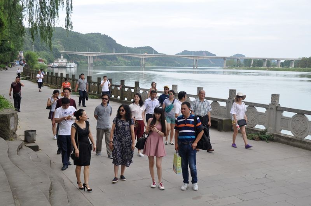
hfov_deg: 41.2
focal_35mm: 48
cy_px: 103
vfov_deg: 28.0
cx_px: 156
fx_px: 414
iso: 250
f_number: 11
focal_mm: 32
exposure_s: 1/200
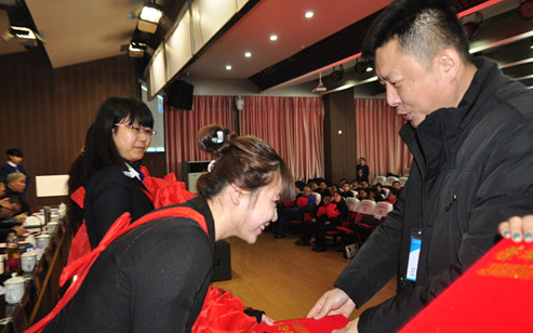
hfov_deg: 58.9
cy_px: 170
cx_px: 267
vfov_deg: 38.8
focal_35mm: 33
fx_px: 472
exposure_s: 1/60
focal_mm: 21
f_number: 4
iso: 800
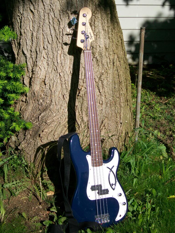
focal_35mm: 77
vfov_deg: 25.3
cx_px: 88
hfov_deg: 19.1
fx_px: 519
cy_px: 116
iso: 64
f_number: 4.6
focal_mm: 13.7
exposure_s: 1/500
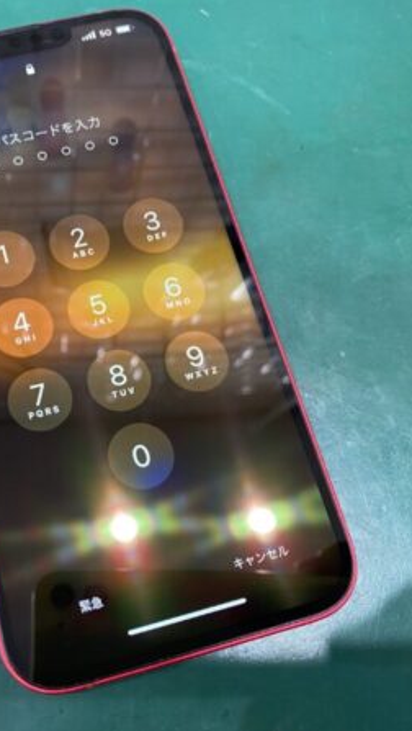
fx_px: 737
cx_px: 103
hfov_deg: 30.7
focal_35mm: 38
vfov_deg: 52.8
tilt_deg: -71.7
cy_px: 365
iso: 125
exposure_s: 1/60
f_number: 1.8
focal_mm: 4.25
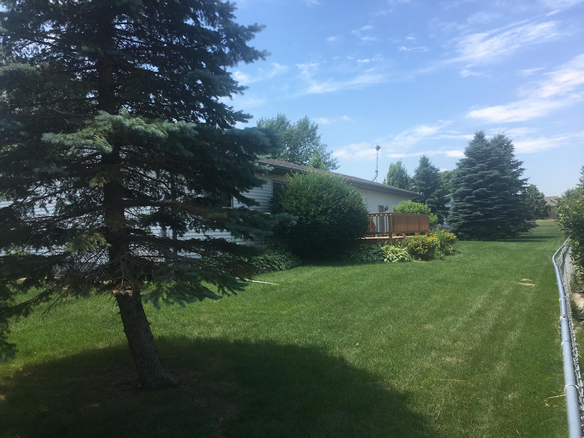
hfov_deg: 61.7
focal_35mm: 29
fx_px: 489
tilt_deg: +3.7
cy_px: 219
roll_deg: +2.9
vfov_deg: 48.2
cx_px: 292
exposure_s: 1/986
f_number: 2.2
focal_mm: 4.15
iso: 25
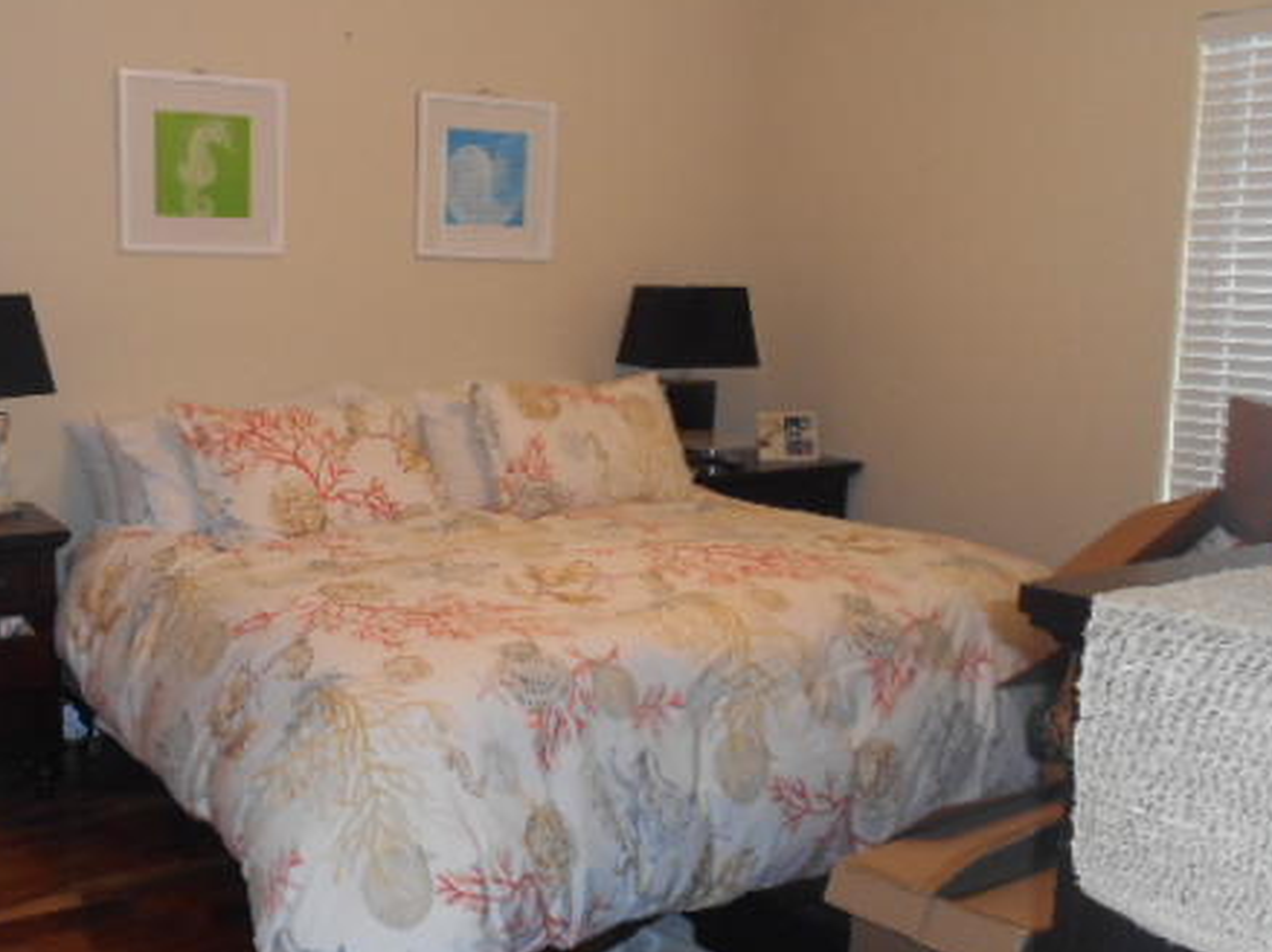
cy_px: 543
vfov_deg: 37.6
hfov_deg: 47.8
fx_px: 1396
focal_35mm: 38
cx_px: 383
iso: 200
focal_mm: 4.7
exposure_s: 1/25
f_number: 3.4
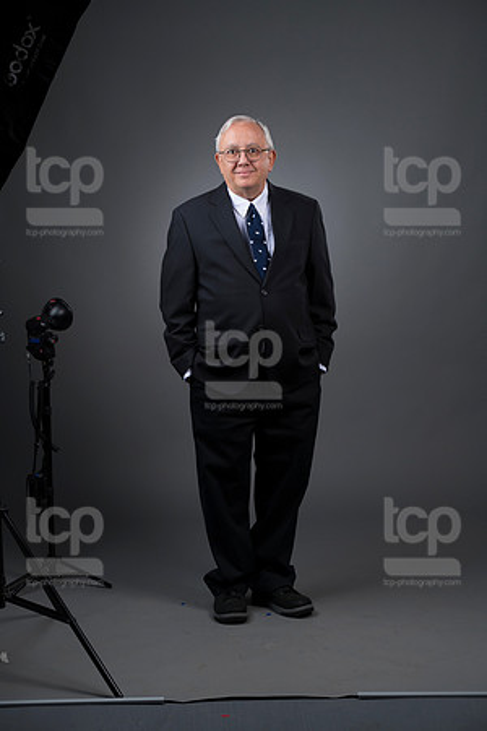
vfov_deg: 25.4
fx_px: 1623
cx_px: 244
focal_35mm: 80
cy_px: 366
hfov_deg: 17.1
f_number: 5.6
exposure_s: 1/250
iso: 160
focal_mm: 80
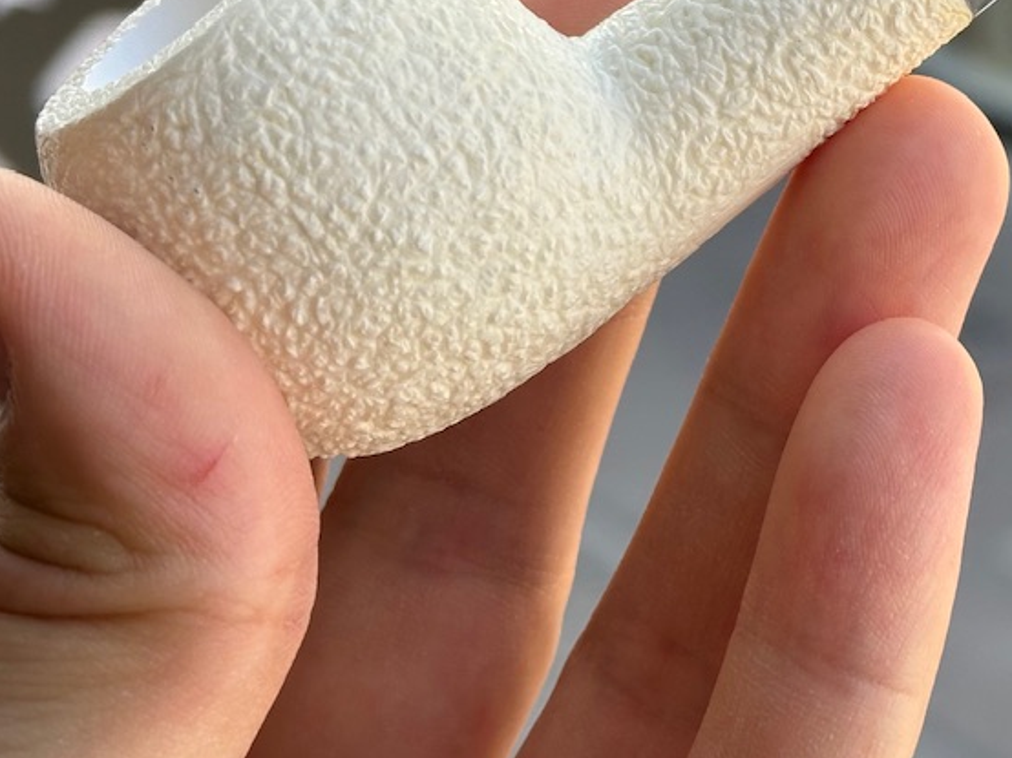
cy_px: 16
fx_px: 3244
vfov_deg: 13.2
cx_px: 866
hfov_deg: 17.5
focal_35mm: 111
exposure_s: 1/421
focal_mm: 6.86
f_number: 1.78
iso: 64
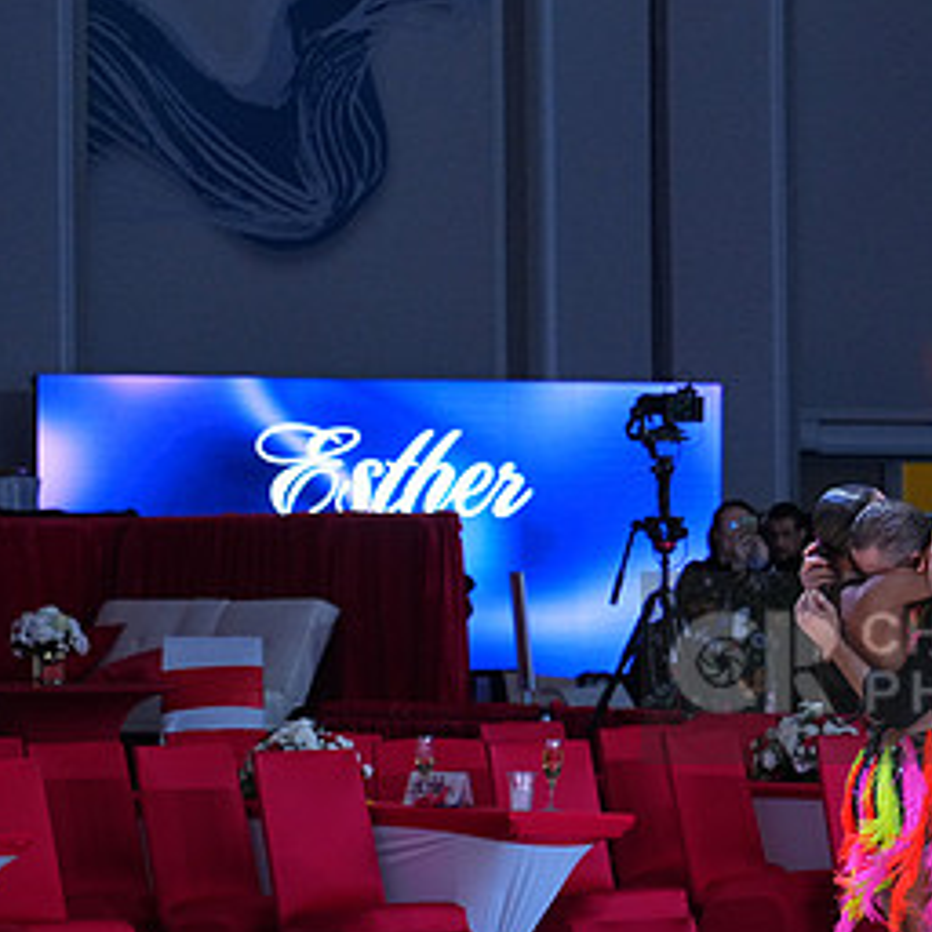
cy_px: 668
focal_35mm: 202
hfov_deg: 8.6
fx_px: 6153
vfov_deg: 8.7
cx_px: 1038
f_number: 4
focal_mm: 105
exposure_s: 1/250
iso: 2500
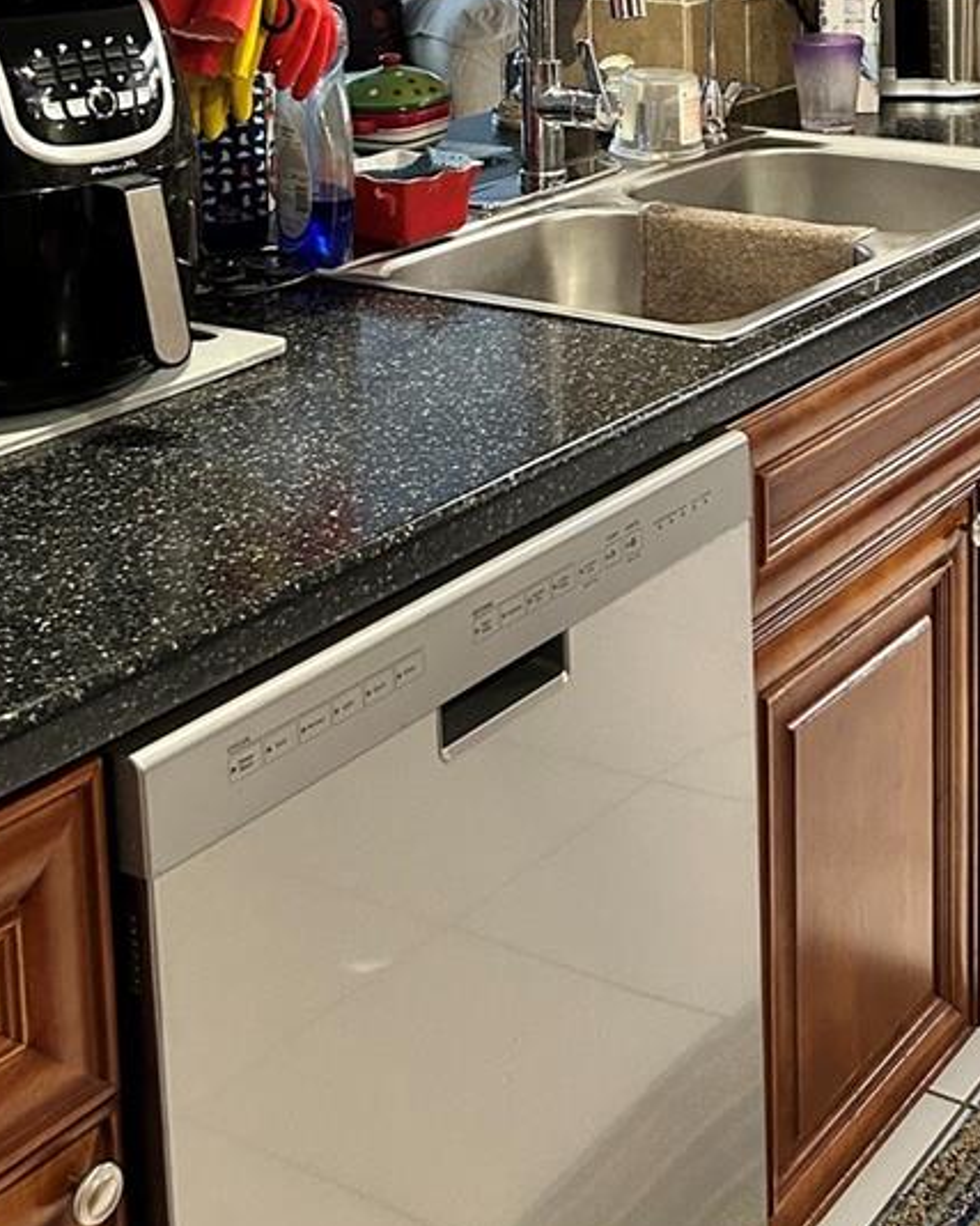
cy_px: 64
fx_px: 2067
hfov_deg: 26.4
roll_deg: +0.4
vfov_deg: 31.1
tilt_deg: -7.6
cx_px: 709
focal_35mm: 57
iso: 400
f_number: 1.5
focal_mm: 5.7
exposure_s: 1/40
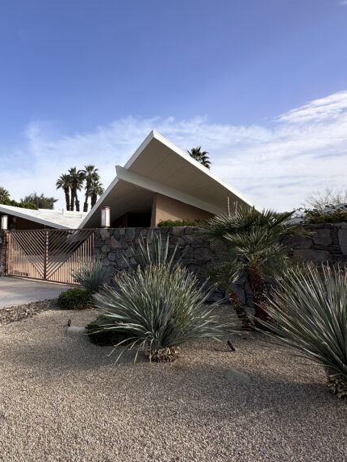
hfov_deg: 52.4
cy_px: 194
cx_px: 86
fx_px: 334
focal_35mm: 25
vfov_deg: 68.9
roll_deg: -0.3
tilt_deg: +8.0
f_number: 2.2
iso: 50
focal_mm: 2.22
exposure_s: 1/1490
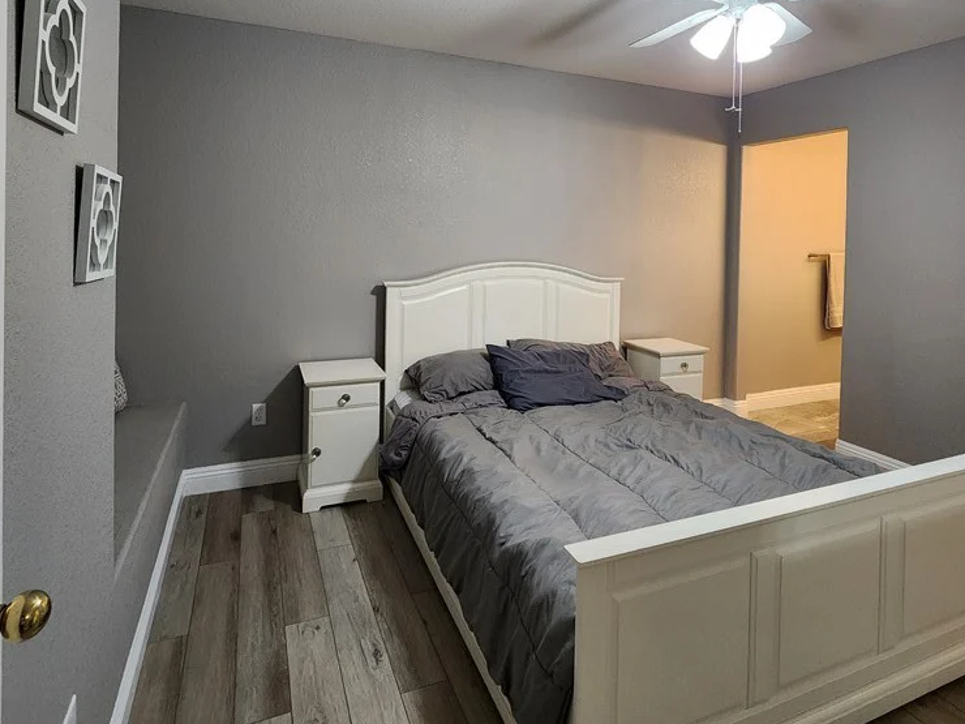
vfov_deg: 69.4
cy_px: 236
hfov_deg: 87.8
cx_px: 479
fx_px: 502
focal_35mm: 18
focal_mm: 2.2
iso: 400
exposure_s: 1/60
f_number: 2.2
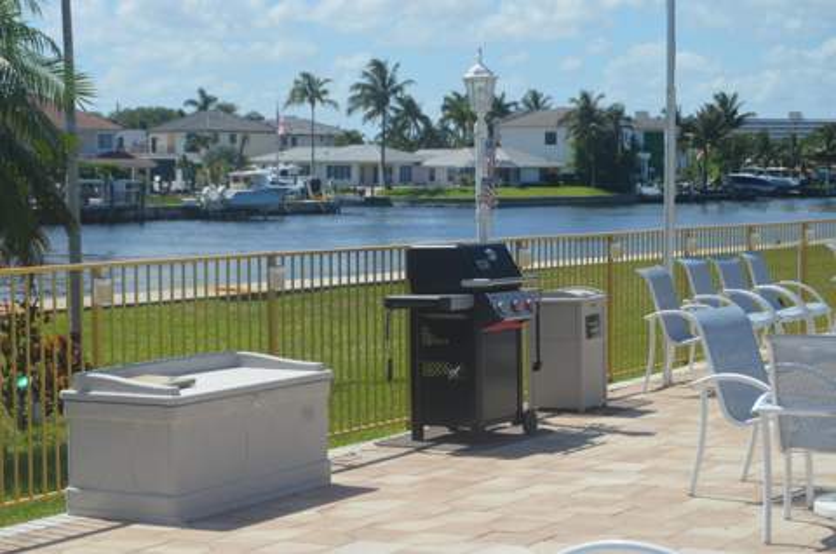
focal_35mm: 82
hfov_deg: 24.7
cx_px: 418
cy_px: 277
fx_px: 1912
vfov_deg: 16.5
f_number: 9
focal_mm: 55
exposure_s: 1/320
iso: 100
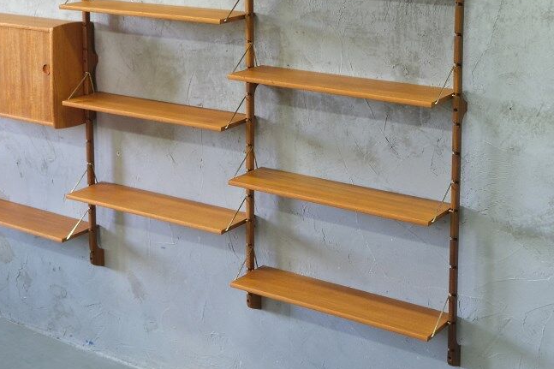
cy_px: 78
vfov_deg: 22.7
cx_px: 277
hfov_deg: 33.9
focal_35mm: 59
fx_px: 908
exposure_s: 1/28
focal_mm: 20.2
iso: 1250
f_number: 4
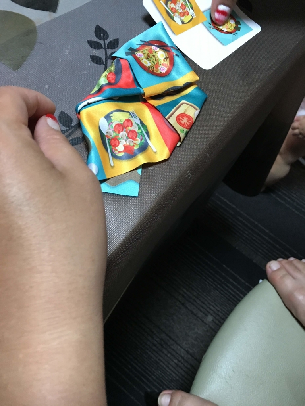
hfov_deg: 48.2
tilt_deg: -63.0
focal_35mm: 29
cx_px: 152
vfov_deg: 61.7
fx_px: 341
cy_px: 203
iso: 125
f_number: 2.2
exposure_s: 1/30
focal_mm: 4.15
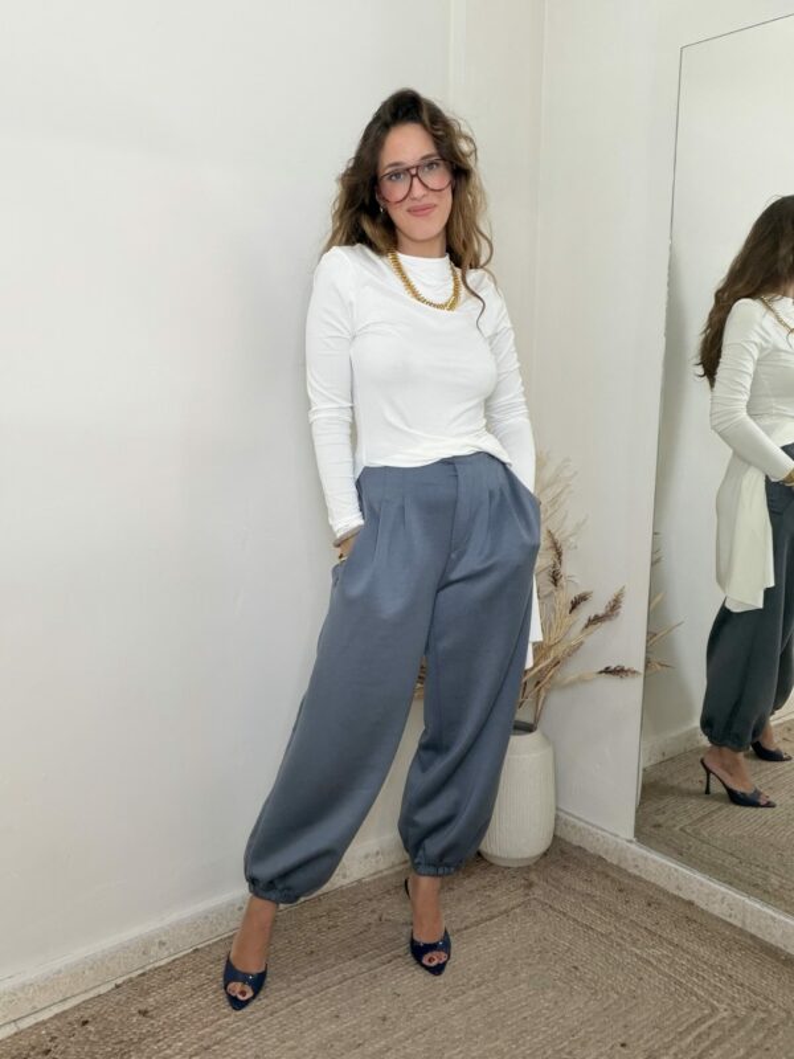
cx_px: 397
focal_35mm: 30
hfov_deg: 46.8
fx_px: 917
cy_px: 530
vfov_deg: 60.0
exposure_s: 1/50
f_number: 1.9
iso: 100
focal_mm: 2.71
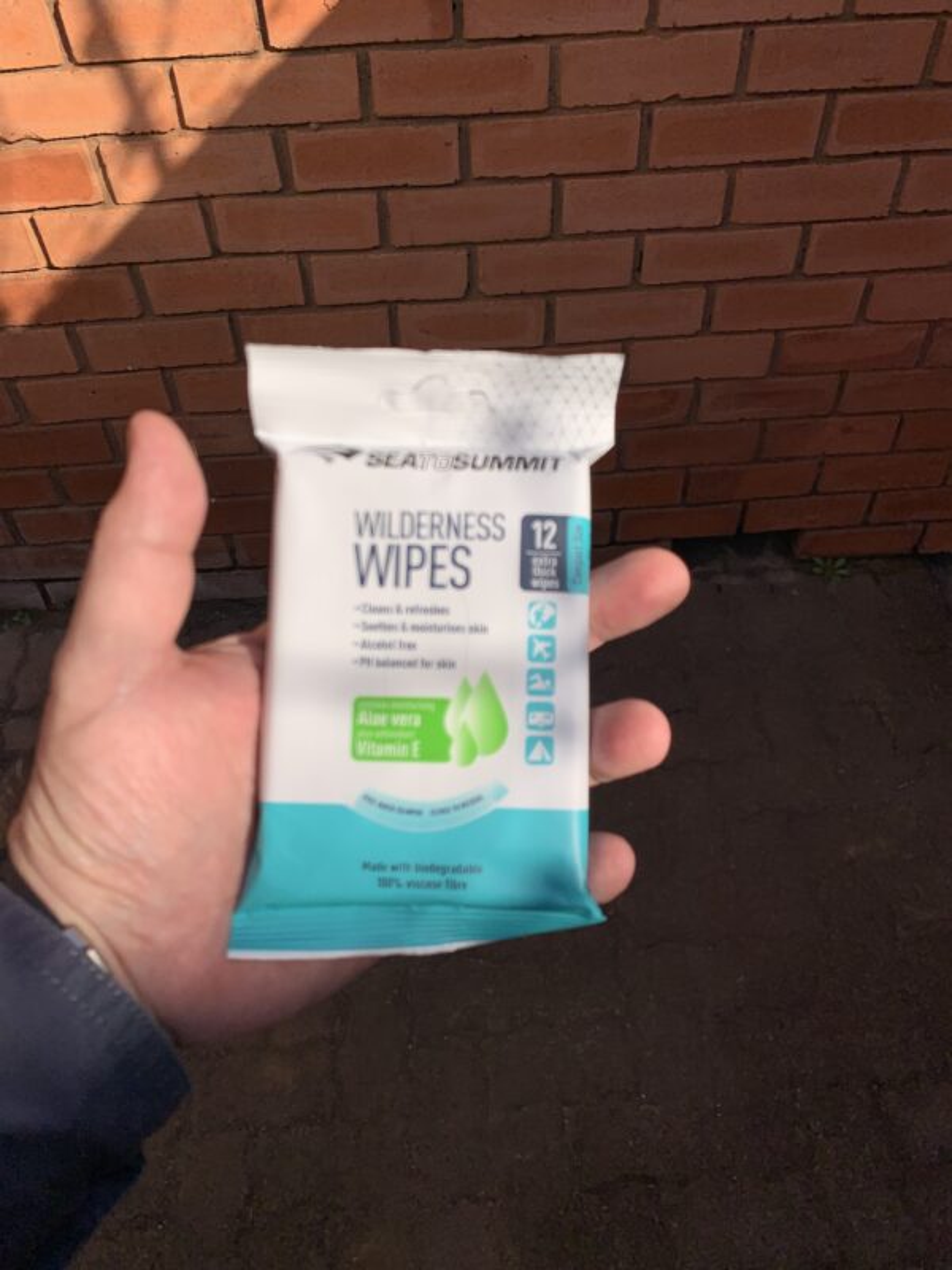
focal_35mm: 26
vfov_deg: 67.3
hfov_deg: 53.1
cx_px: 476
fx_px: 953
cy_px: 635
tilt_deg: -47.3
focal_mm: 4.25
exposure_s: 1/4902
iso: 25
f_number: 1.8
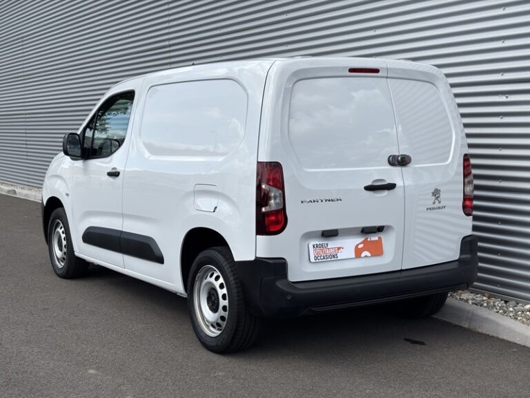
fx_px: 796
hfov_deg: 36.8
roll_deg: +0.3
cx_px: 265
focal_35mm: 52
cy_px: 199
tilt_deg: -6.0
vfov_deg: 28.0
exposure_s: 1/2342
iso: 32
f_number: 1.6
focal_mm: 5.96
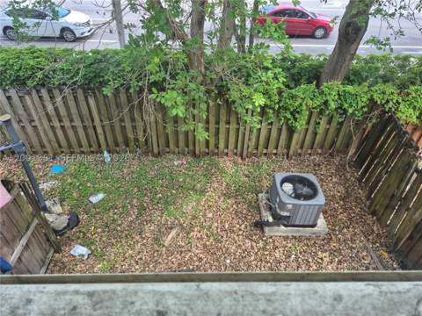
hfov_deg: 73.9
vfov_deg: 58.9
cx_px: 211
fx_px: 280
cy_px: 158
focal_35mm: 23
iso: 32
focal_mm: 5.4
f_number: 1.8
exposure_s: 1/180
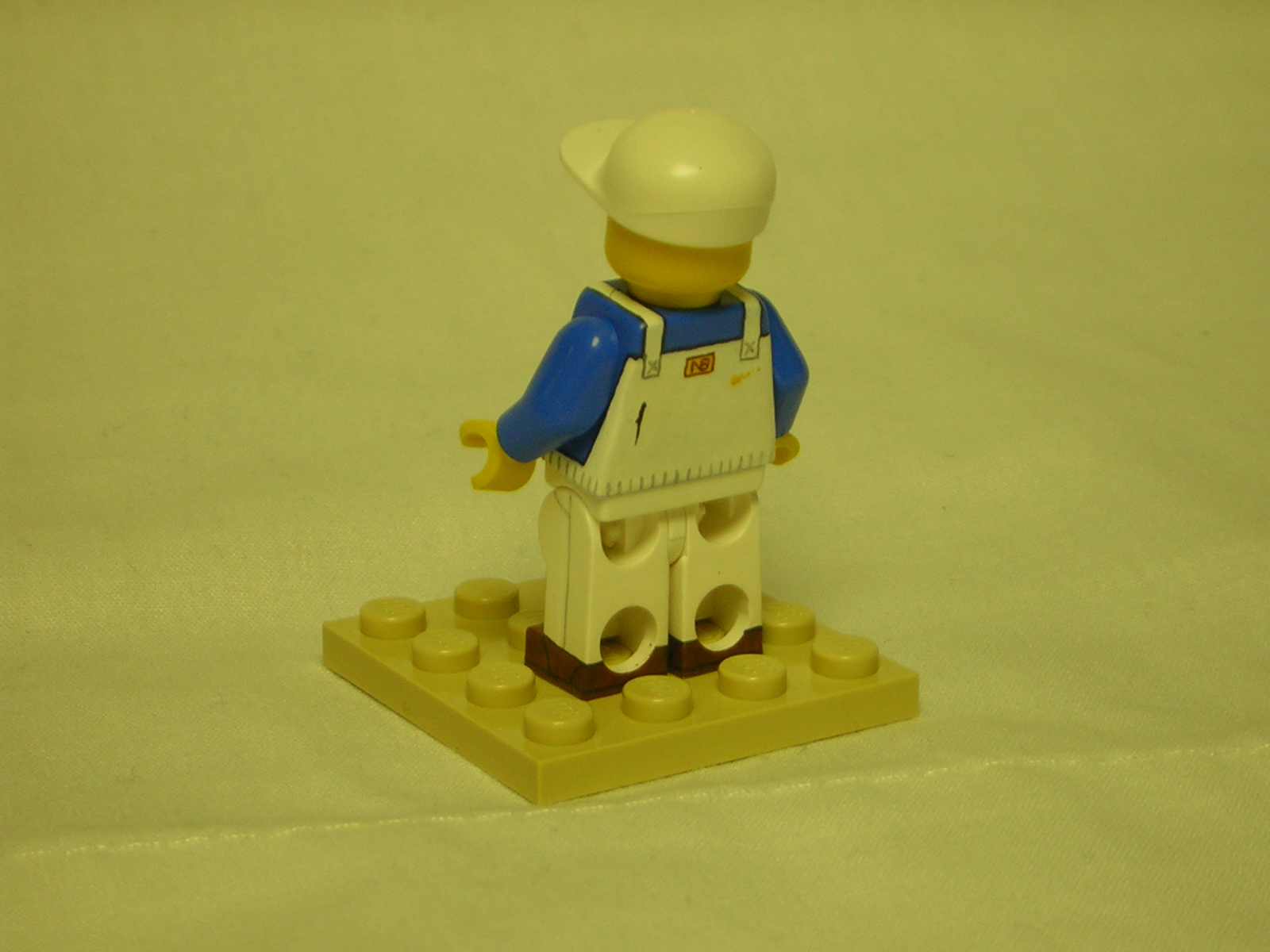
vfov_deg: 13.7
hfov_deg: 18.2
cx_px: 635
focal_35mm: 108
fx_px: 3962
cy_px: 476
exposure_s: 1/6.1
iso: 50
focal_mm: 14.1
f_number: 4.7
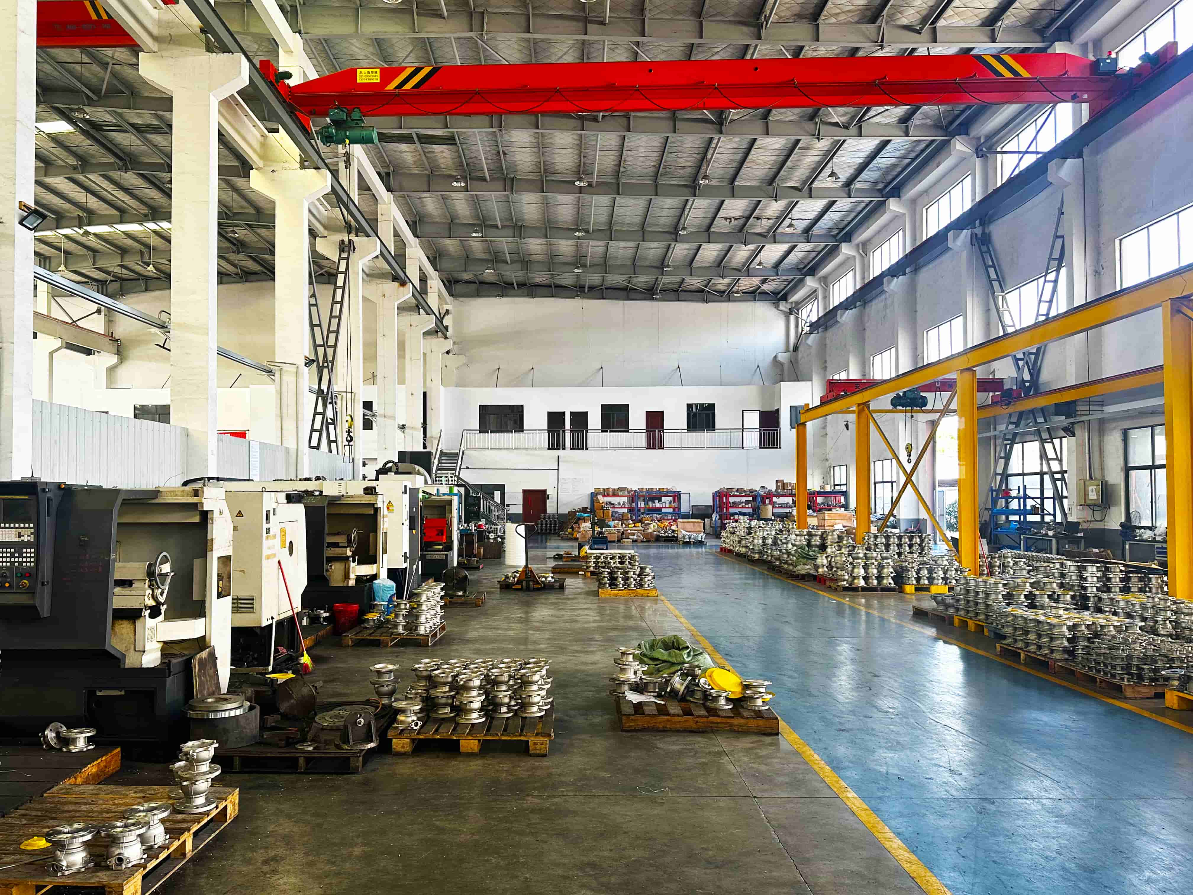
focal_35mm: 24
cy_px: 448
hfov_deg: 71.6
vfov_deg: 56.8
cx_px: 596
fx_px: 827
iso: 125
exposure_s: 1/121
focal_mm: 6.86
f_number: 1.78
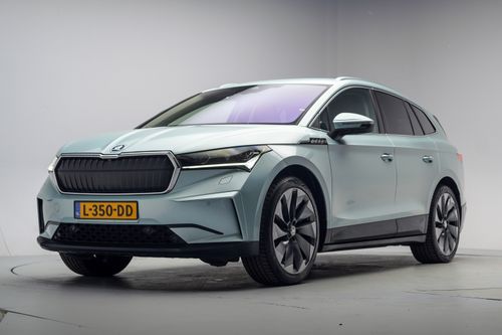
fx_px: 697
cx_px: 251
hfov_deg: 39.6
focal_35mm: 50
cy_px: 168
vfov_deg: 27.0
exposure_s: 1/13
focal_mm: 50
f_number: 4
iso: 100
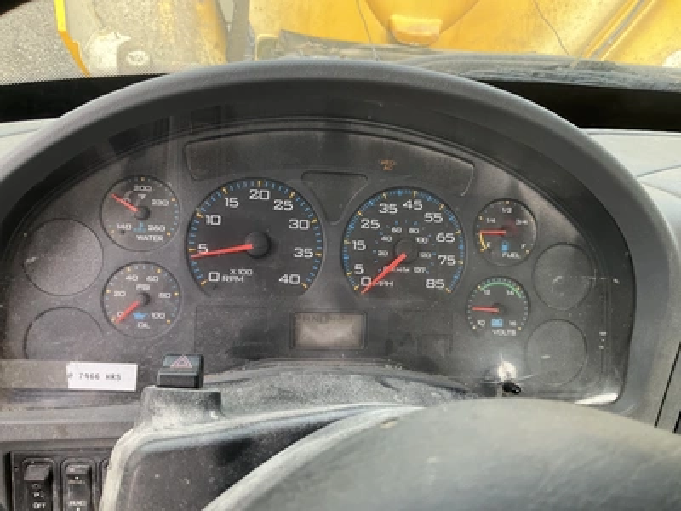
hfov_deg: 61.7
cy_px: 256
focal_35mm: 29
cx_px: 340
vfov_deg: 48.2
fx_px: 571
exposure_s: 1/122
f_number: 1.8
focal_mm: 3
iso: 32
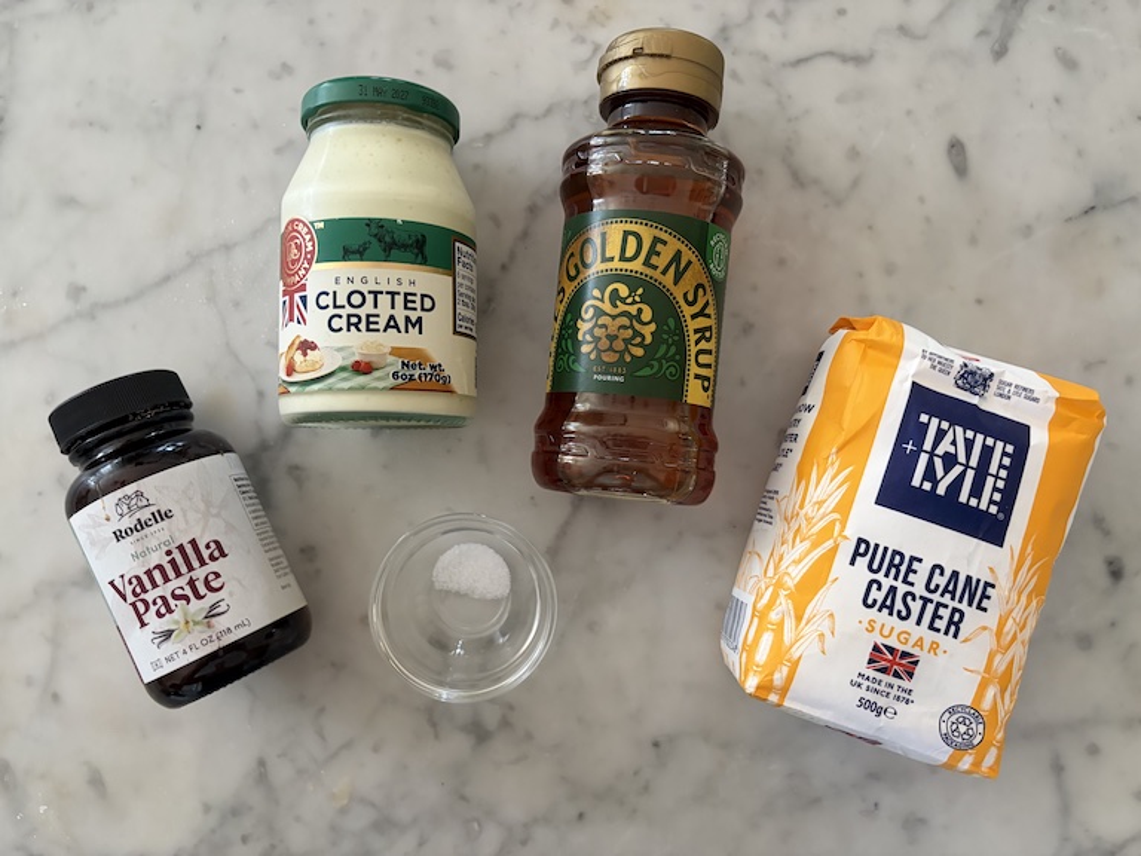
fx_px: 857
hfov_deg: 67.3
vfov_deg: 53.1
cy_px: 428
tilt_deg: -87.2
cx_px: 570
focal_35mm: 26
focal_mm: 5.96
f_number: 1.6
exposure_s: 1/60
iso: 320
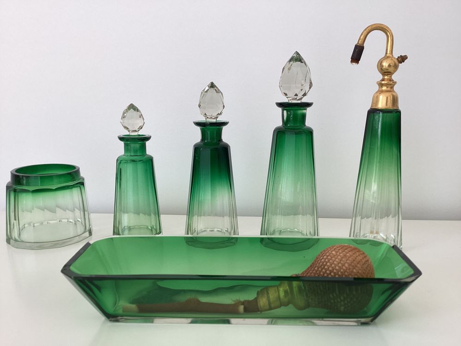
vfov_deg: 45.4
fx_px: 413
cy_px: 173
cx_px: 230
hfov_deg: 58.4
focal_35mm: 31
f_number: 2.4
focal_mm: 3.3
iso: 25
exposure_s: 1/120
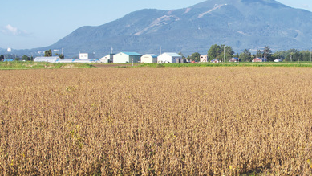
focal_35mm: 97
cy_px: 78
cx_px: 243
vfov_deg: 12.5
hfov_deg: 21.8
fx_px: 803
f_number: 10
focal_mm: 24
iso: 320
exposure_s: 1/160
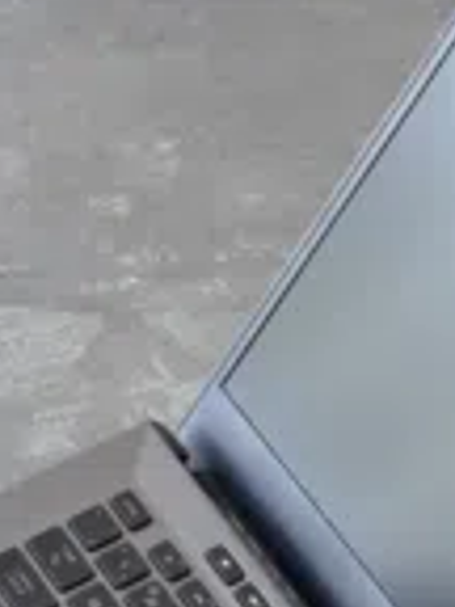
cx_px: 291
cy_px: 717
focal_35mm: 133
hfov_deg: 11.1
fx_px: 2331
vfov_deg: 14.4
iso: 200
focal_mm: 6.86
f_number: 1.78
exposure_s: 1/60
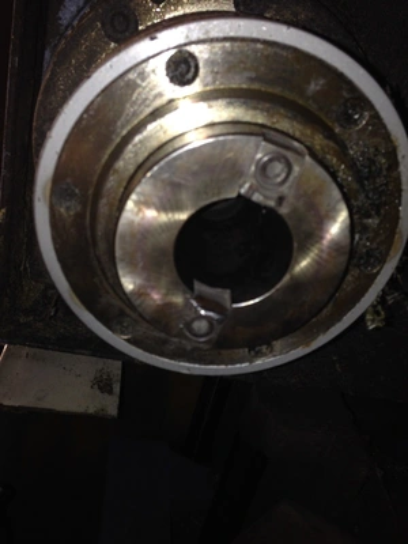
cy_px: 272
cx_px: 204
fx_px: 519
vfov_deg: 55.4
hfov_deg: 42.9
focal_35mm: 33
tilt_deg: +63.0
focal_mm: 4.12
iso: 50
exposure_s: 1/52
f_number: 2.4
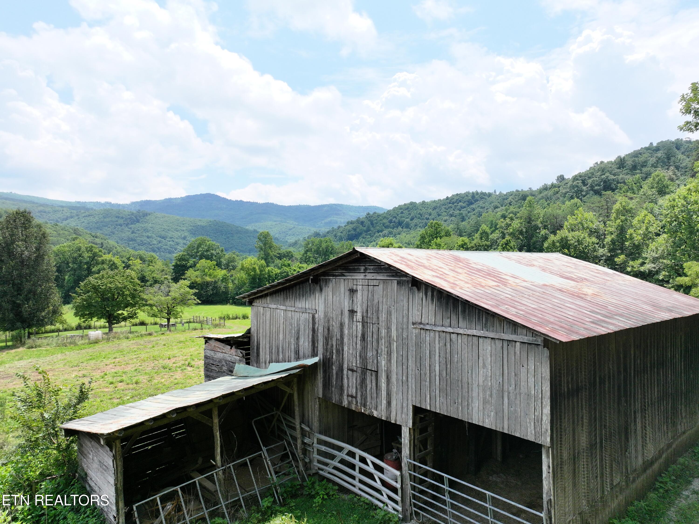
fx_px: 484
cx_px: 350
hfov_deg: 71.6
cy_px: 262
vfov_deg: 56.8
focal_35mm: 24
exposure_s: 1/2500
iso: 410
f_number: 2.8
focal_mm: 12.29
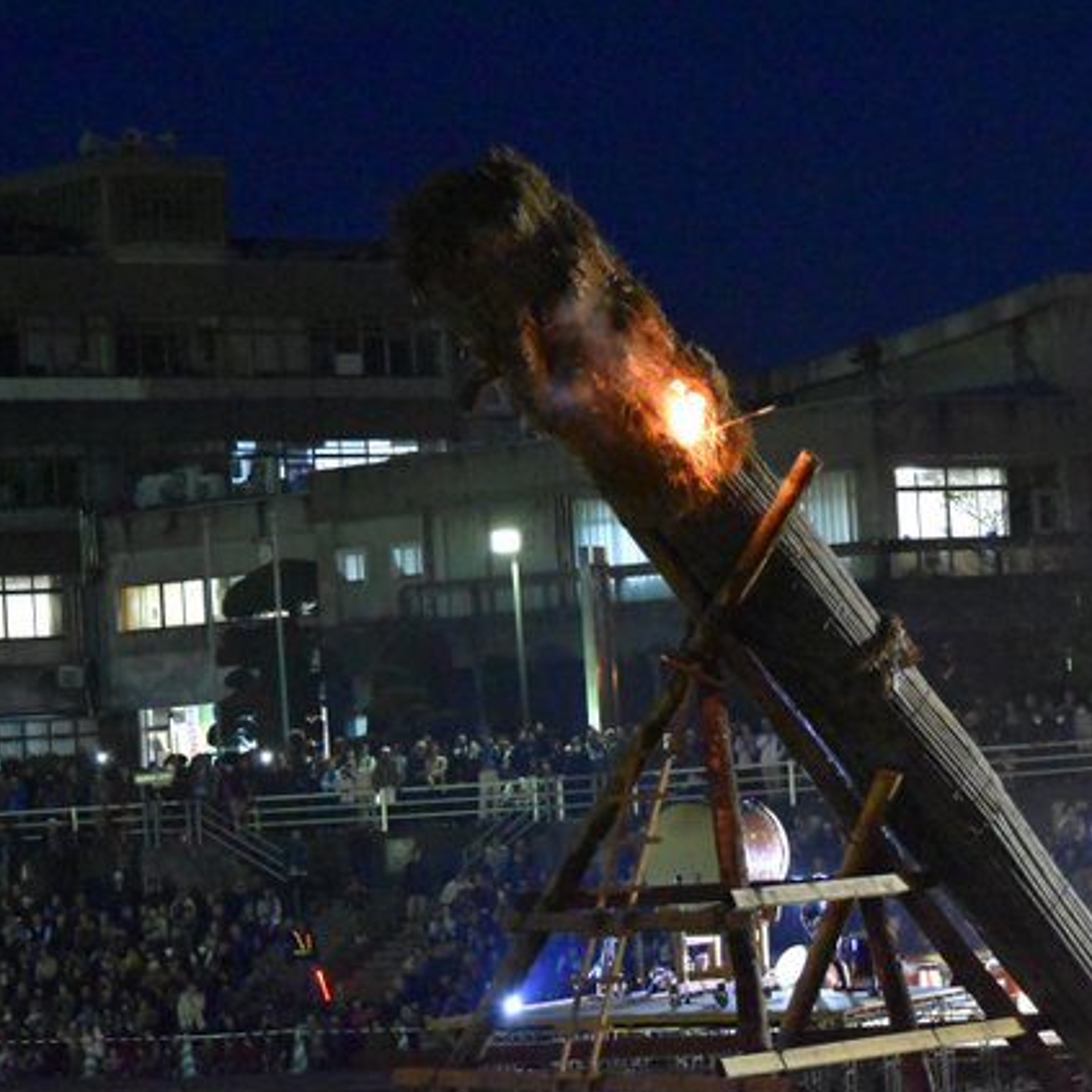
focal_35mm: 135
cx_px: 679
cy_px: 549
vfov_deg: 12.9
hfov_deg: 12.9
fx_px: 4818
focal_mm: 70
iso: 12800
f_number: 4.5
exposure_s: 1/50
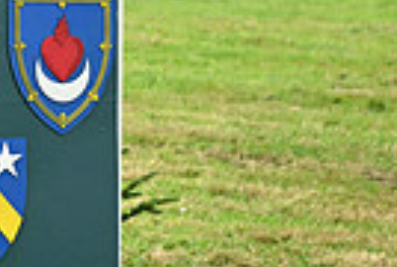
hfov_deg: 3.9
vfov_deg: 2.7
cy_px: -218
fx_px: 5725
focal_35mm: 518
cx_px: -444
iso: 1100
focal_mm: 120
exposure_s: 1/1250
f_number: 5.6
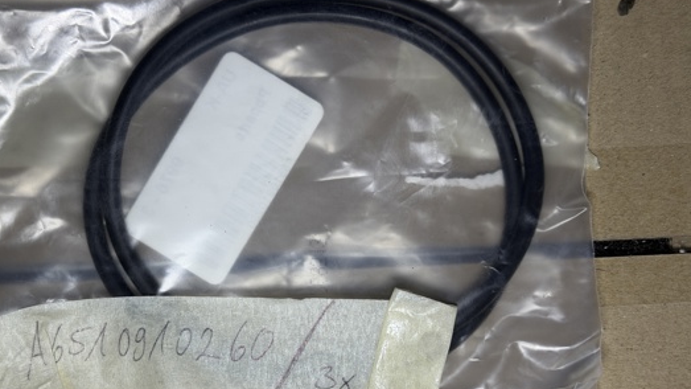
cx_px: 270
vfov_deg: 18.7
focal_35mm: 64
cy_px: 297
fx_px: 1172
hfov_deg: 32.7
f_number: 1.78
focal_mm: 6.76
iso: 80
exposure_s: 1/134
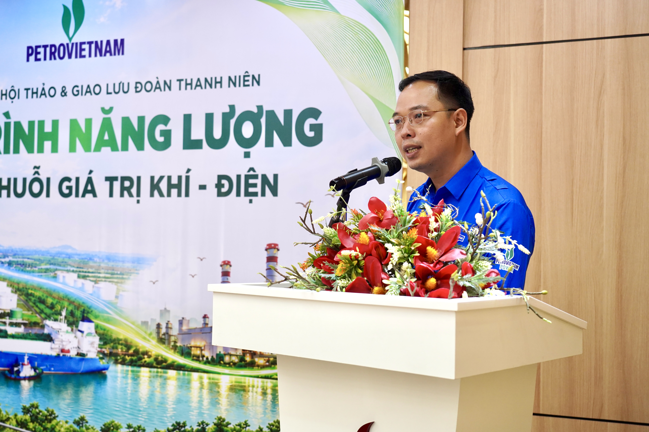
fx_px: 757
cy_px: 216
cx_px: 324
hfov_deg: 46.4
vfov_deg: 31.9
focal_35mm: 42
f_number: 4.5
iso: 2000
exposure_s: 1/125
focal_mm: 42
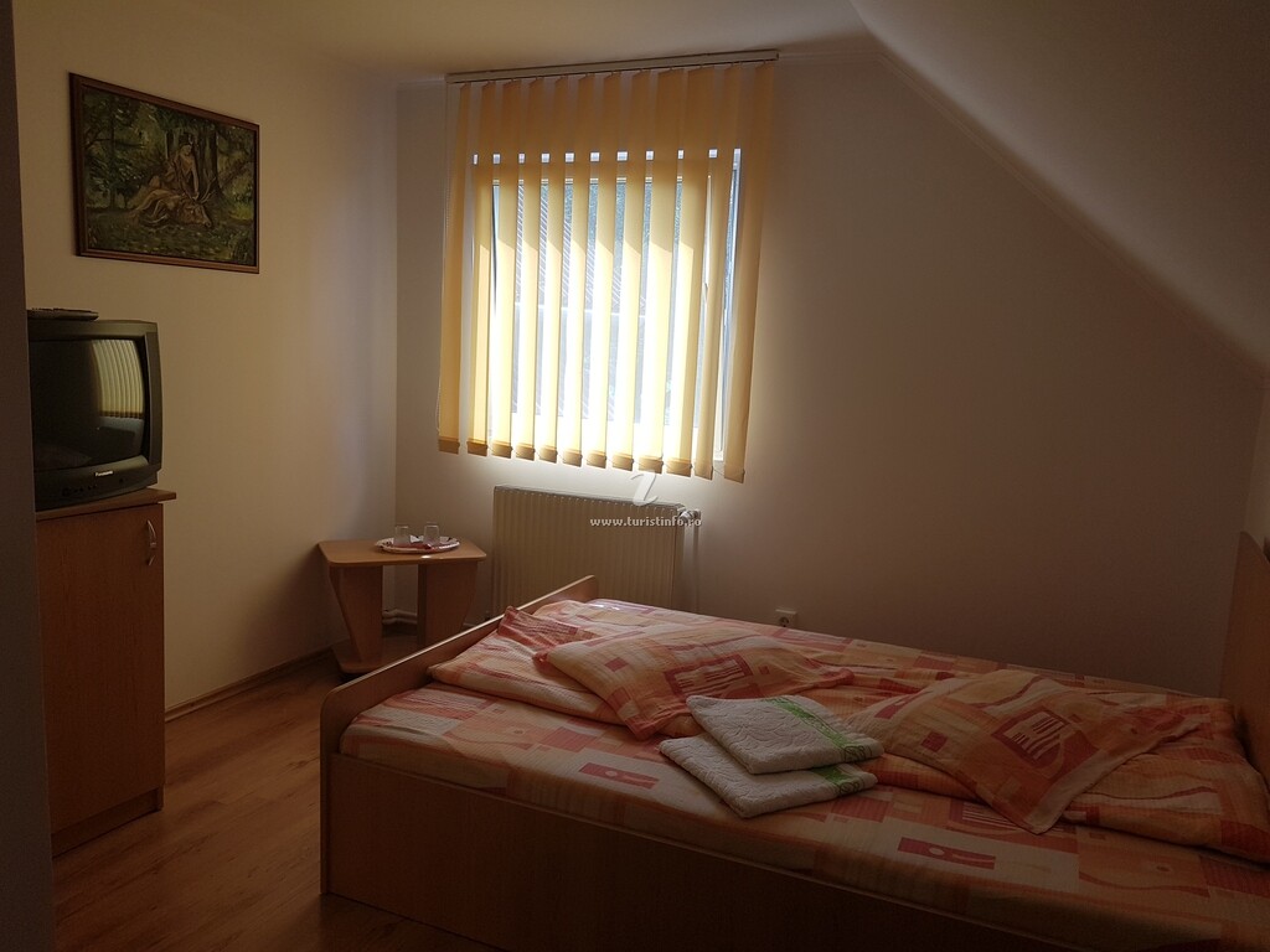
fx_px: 954
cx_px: 635
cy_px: 476
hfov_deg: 67.3
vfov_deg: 53.1
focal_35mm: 26
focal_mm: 4.2
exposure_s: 1/186
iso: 40
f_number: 1.7
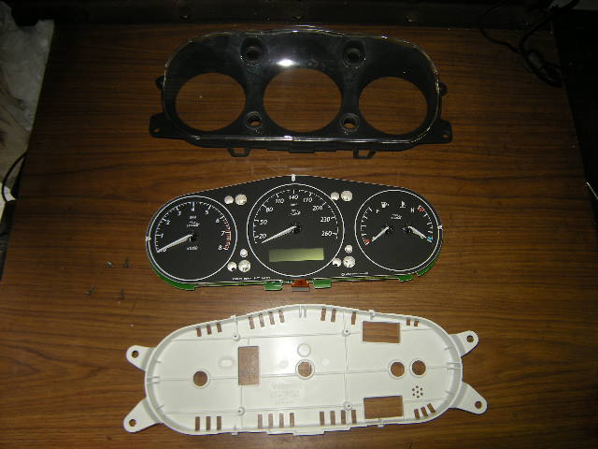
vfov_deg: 49.7
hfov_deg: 63.4
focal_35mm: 28
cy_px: 224
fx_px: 484
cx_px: 299
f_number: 2.8
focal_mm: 4.7
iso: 64
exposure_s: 1/30
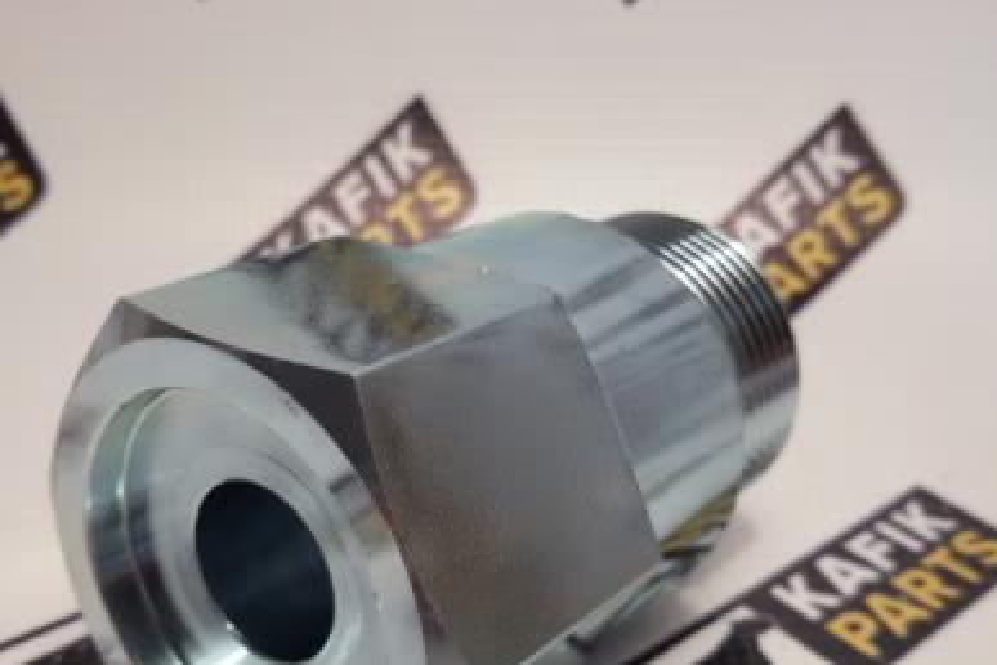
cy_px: 517
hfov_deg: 43.6
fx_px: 1246
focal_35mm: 45
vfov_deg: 29.3
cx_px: 448
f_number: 2.4
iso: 50
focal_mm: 2.93
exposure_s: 1/33
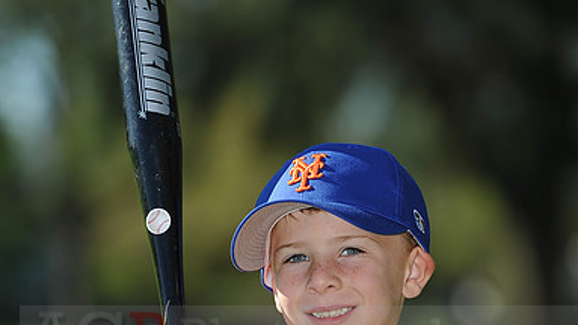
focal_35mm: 317
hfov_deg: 6.8
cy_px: 327
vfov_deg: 3.8
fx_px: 4856
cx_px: 290
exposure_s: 1/1600
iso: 200
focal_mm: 200
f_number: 4
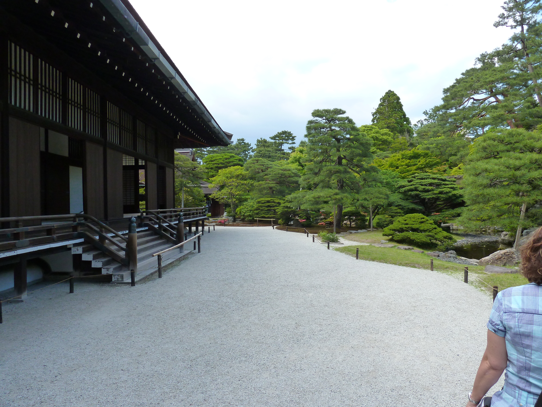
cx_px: 271
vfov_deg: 54.9
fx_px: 391
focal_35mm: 25
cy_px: 204
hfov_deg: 69.4
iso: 125
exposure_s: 1/200
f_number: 4
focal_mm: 4.1
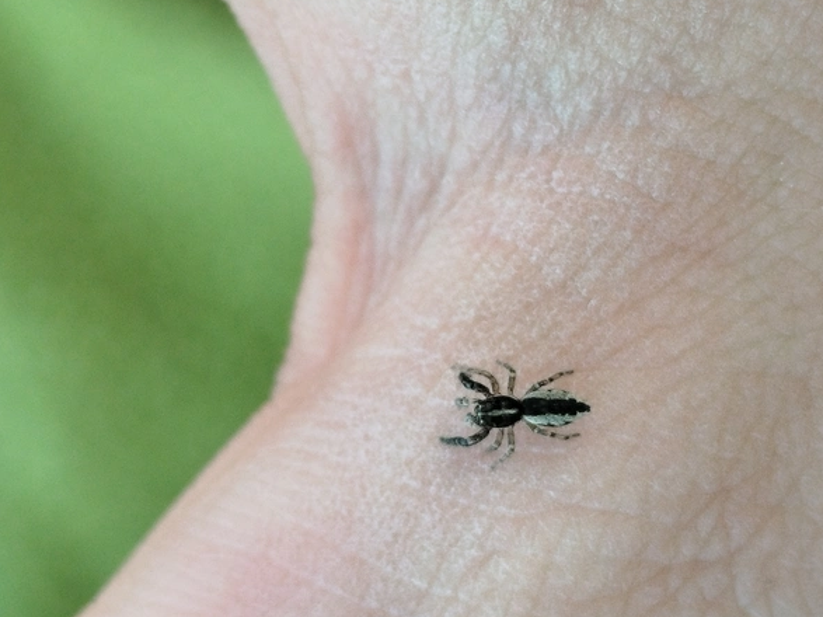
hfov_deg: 51.4
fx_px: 856
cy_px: 293
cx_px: 414
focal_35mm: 36
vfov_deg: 39.6
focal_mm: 5.31
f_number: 1.7
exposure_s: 1/100
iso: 100
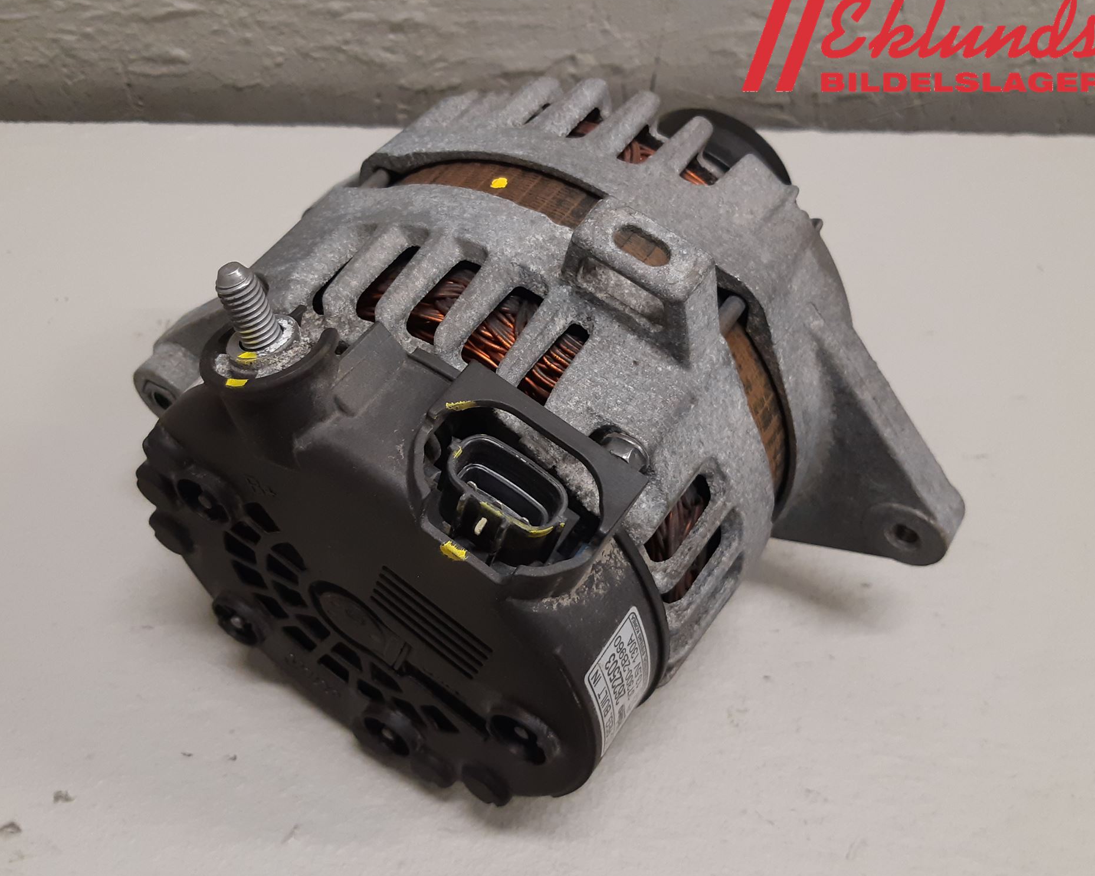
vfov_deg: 51.5
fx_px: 907
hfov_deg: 62.1
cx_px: 500
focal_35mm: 28
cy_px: 445
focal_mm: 3.93
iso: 160
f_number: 1.7
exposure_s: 1/50
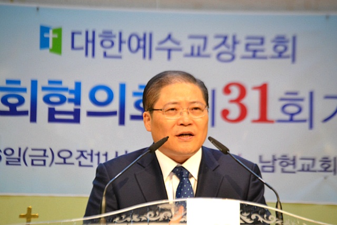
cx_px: 168
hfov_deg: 10.6
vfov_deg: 7.0
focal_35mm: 195
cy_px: 112
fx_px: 1824
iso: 1250
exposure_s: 1/125
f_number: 5
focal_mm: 130
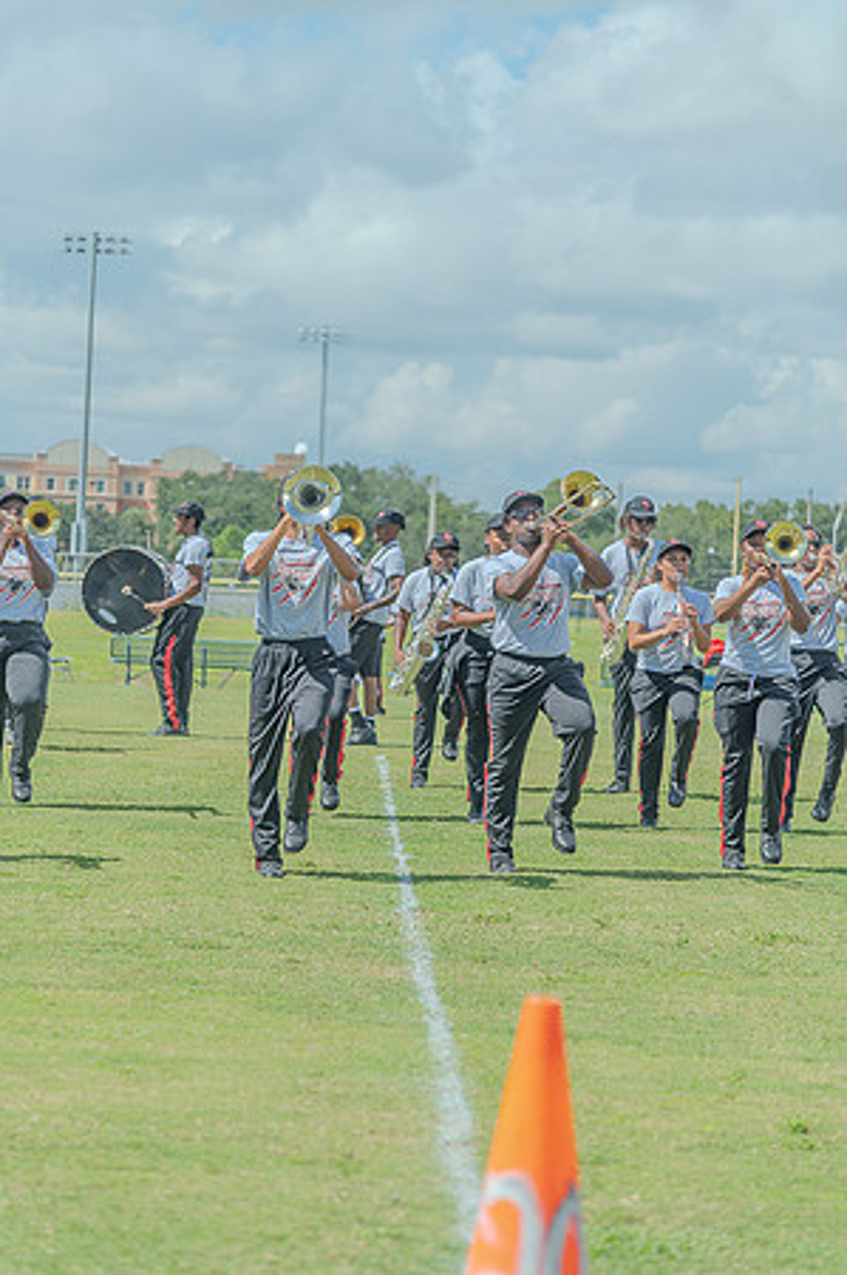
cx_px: 424
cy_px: 638
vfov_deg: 17.1
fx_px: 4244
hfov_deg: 11.4
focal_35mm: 120
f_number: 4
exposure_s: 1/320
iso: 100
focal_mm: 120
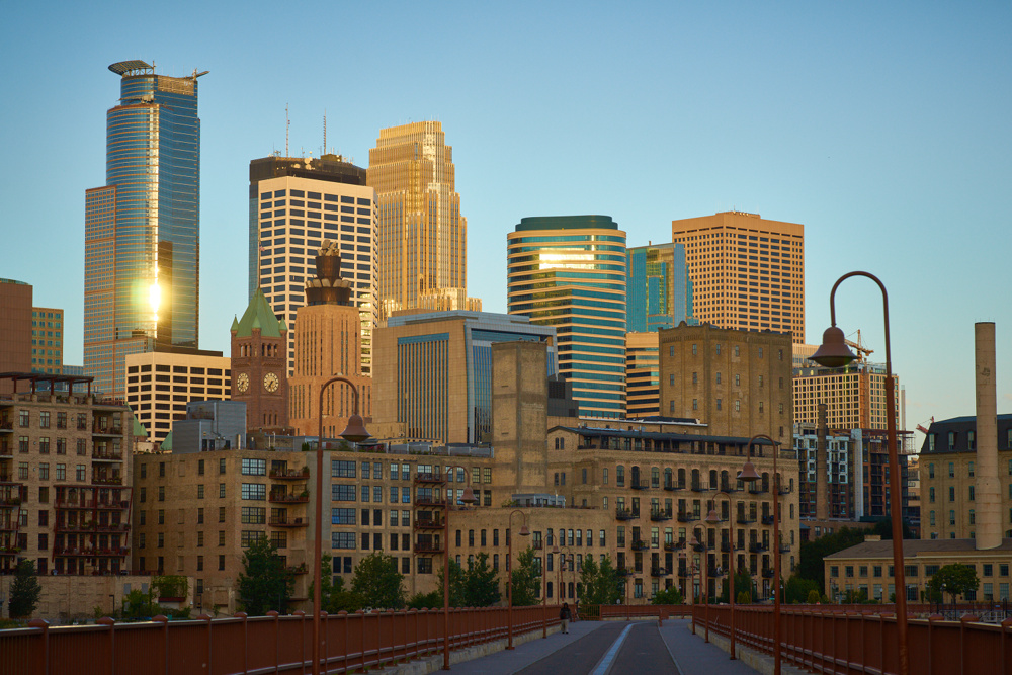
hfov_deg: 20.4
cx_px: 506
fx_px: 2811
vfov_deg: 13.7
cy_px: 338
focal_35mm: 100
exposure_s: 1/250
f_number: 8
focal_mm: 100
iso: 200
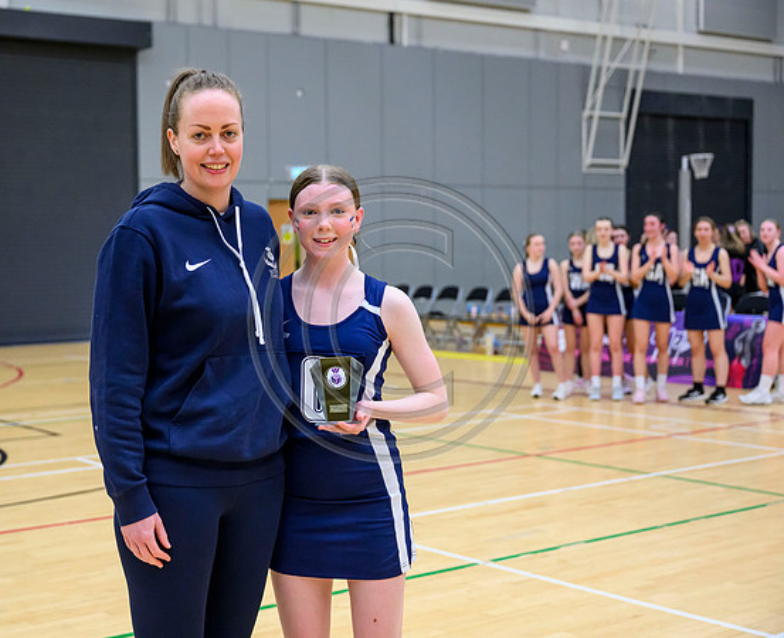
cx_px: 306
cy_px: 319
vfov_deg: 27.0
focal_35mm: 57
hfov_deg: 32.8
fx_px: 1329
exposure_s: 1/500
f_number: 3.5
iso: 5000
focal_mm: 50
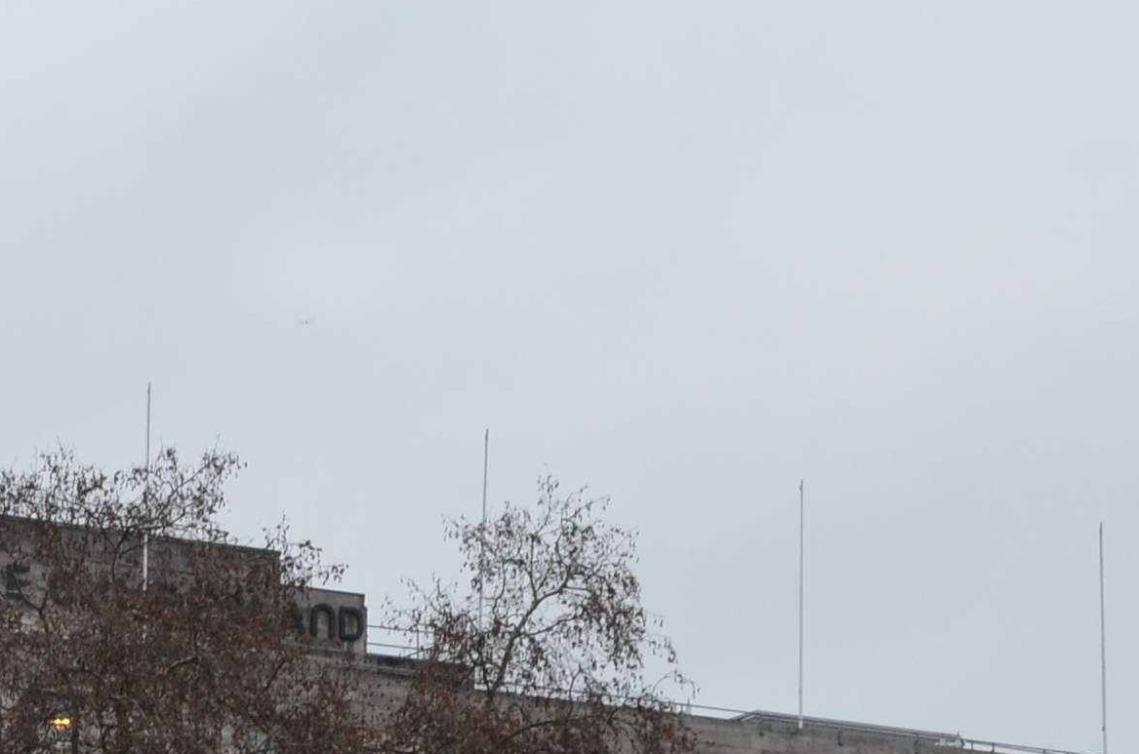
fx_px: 4799
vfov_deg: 8.7
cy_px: 1304
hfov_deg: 13.3
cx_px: -88
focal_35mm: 152
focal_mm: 24
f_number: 8
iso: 400
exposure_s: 1/15
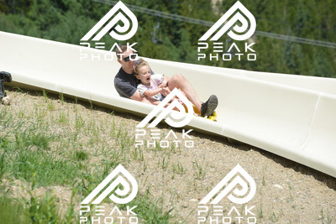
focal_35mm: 195
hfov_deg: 10.5
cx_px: 168
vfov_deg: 7.0
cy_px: 112
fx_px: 1821
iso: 400
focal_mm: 195
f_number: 6.3
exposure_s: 1/1250
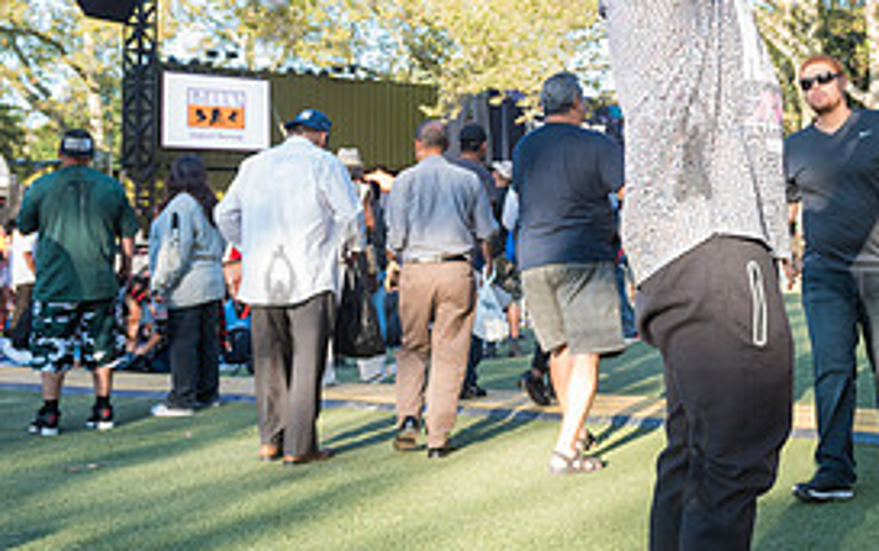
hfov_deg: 37.6
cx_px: 692
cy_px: 143
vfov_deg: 24.7
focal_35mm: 52
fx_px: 1246
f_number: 4
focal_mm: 24
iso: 200
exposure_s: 1/200
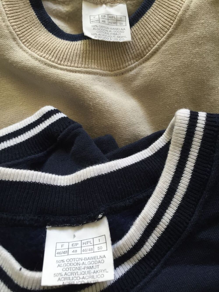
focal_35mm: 29
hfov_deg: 48.2
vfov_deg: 61.7
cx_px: 110
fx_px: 245
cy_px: 146
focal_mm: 4.15
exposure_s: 1/33
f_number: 2.2
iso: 100
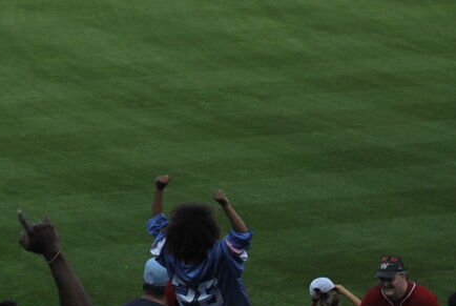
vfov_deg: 6.2
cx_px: -134
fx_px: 2804
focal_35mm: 221
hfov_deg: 9.1
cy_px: -59
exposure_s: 1/250
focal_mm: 40
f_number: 5.3
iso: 100
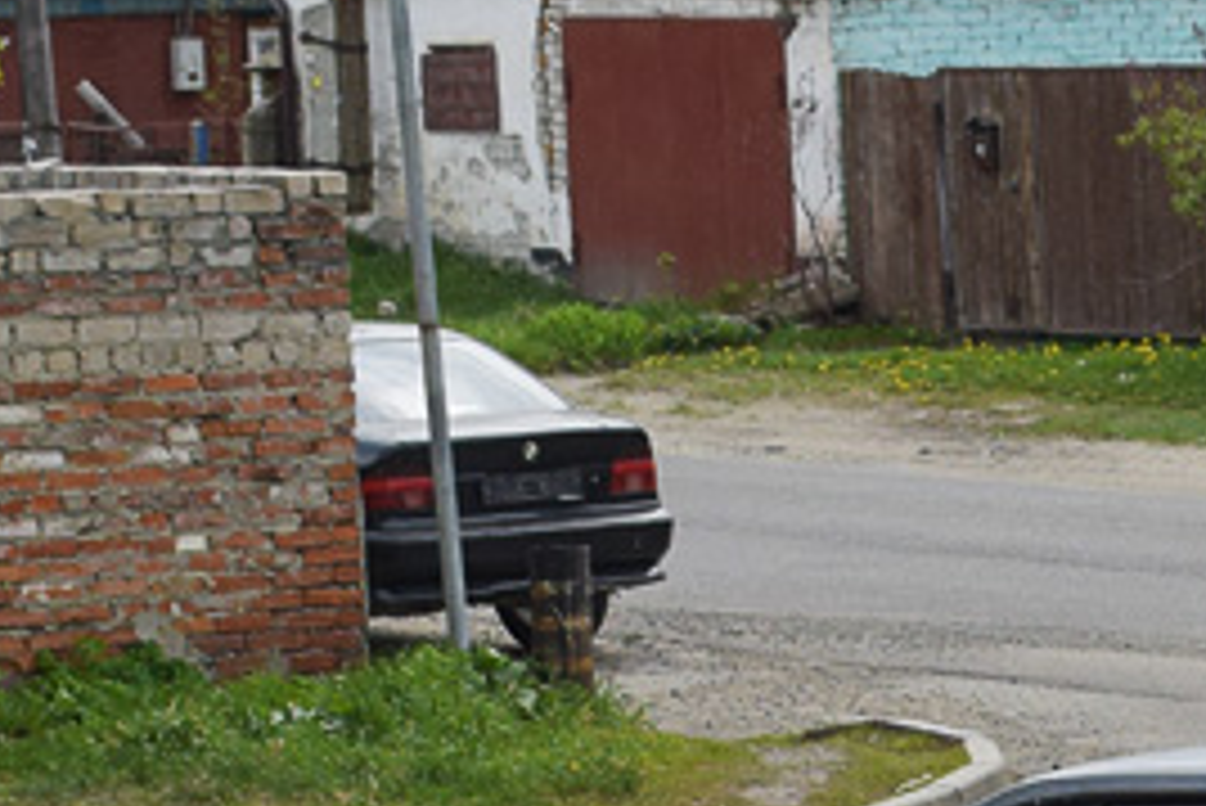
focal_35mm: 215
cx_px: 1449
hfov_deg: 9.4
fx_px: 7206
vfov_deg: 6.3
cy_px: 1117
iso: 400
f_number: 7.1
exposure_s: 1/1000
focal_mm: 32
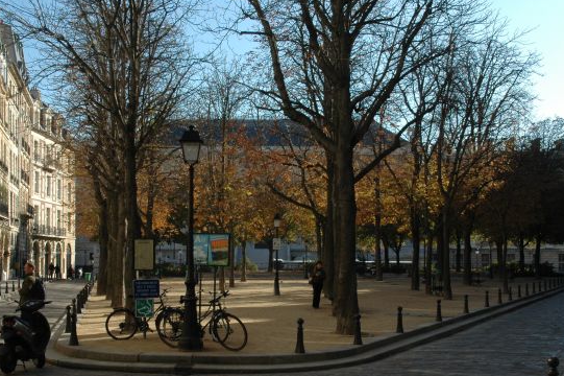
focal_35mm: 48
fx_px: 752
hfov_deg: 41.1
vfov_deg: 27.9
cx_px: 266
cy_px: 241
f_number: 13
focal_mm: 24
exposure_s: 1/125
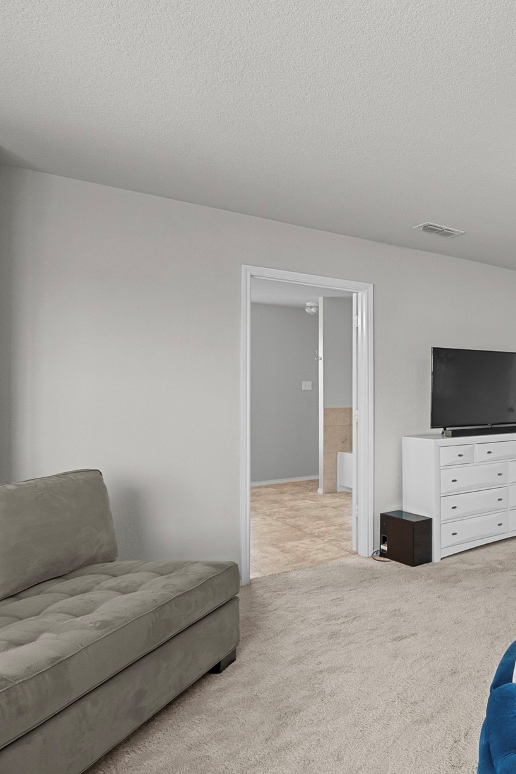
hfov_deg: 40.7
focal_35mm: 23
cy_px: 414
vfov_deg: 76.0
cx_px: 602
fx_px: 495
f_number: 8
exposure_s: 1/1.25
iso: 320
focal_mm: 13
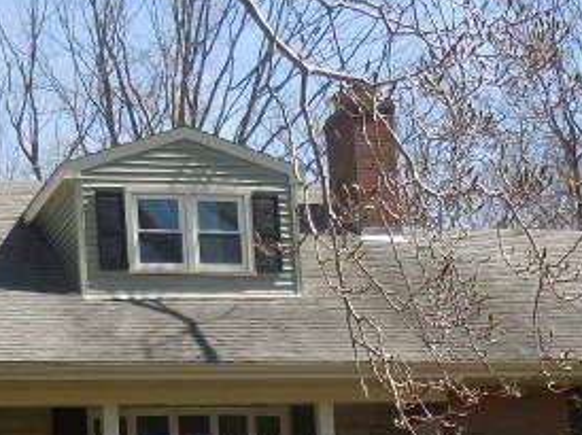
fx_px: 1915
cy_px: 475
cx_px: 251
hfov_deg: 17.3
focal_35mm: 114
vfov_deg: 12.7
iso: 125
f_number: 3.9
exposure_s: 1/640
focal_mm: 7
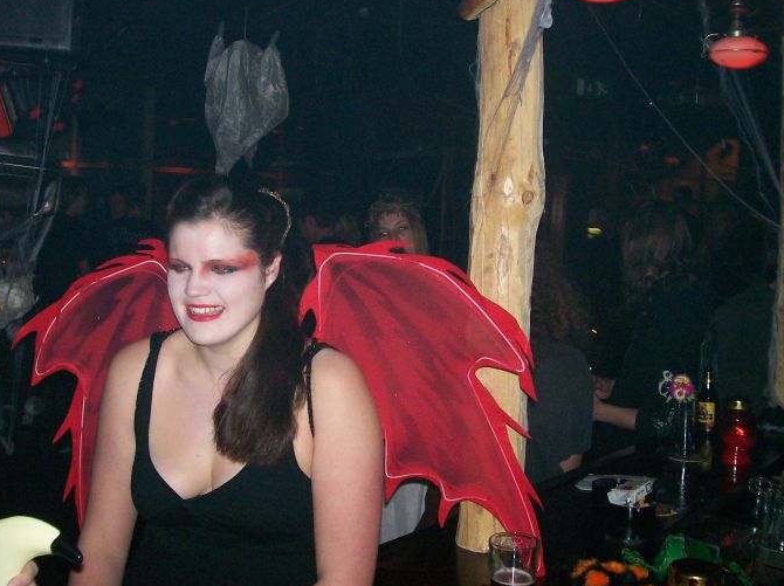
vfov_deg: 33.5
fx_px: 973
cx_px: 325
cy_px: 261
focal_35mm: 43
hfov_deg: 43.7
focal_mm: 6
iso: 140
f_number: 2.7
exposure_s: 1/45.3
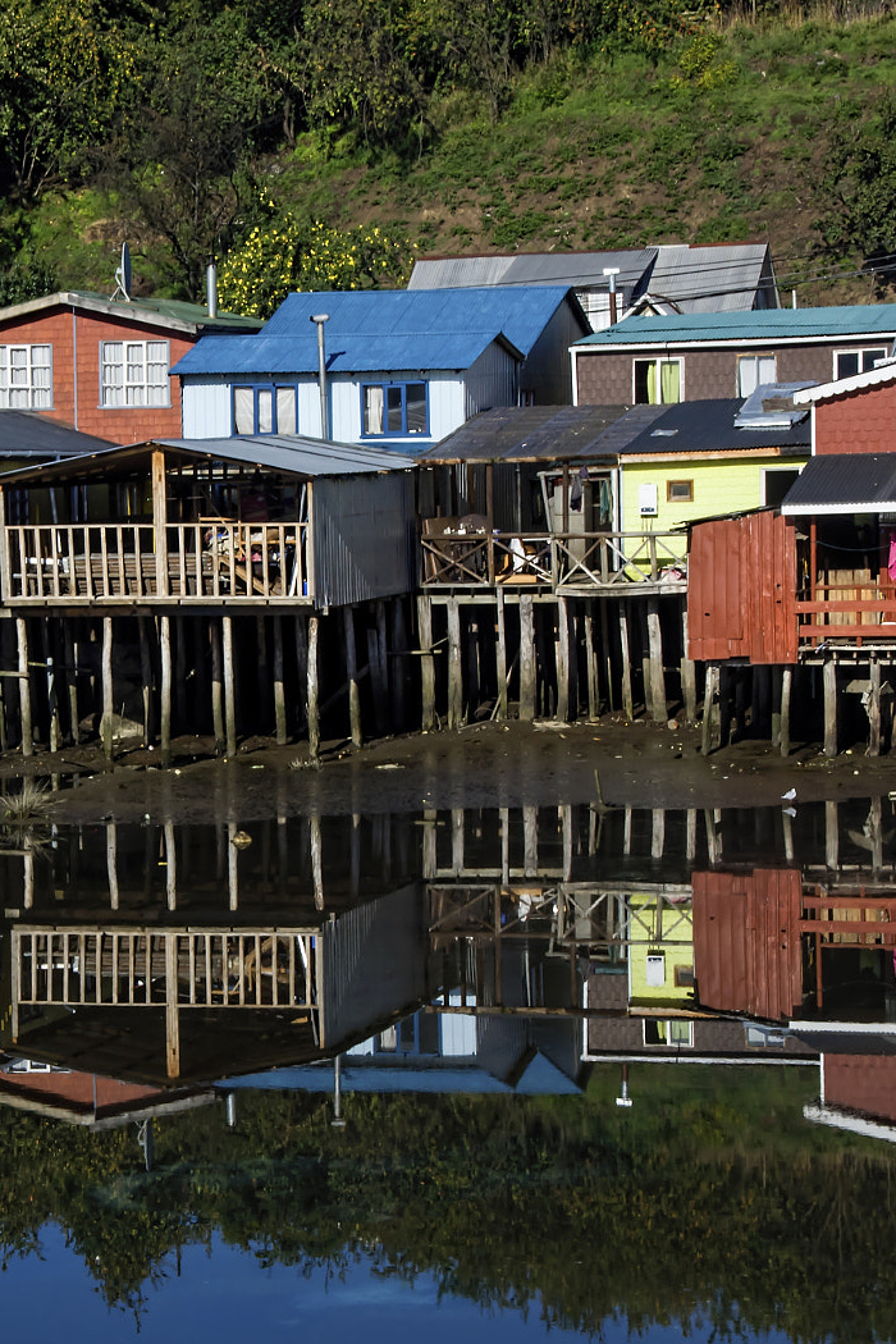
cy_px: 669
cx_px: 242
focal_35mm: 114
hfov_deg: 12.0
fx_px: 4256
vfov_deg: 17.9
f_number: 22
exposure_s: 1/160
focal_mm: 50
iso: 400
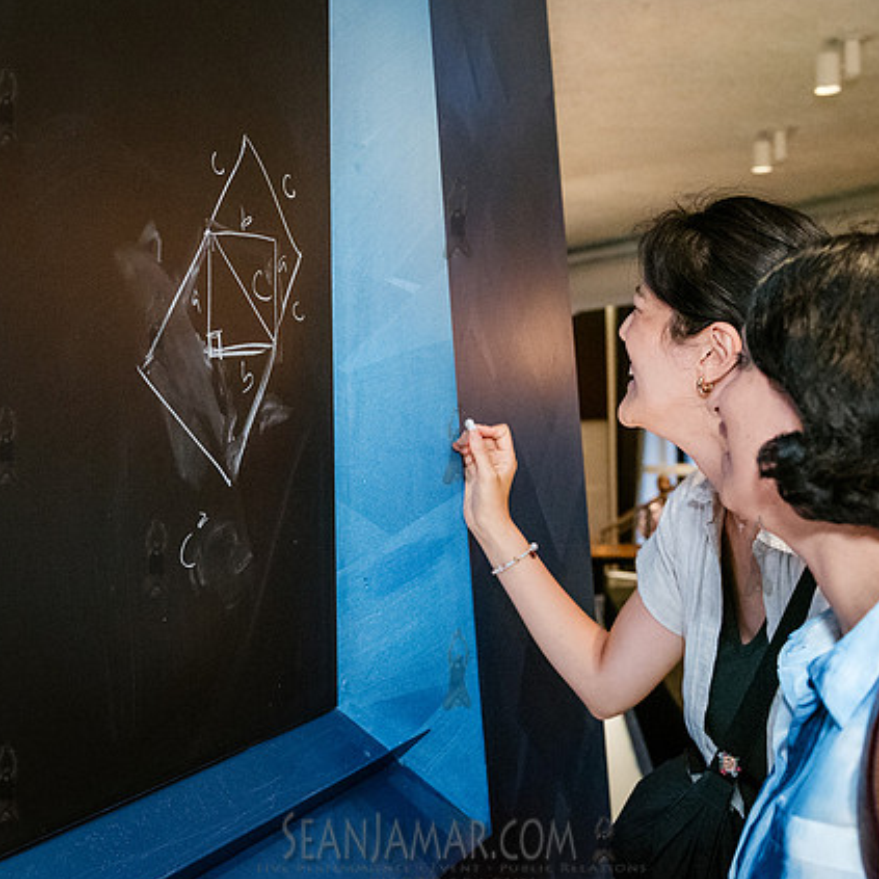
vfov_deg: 37.5
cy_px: 408
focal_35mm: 45
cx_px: 331
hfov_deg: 37.3
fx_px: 1293
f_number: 3.5
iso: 6400
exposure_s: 1/320
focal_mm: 32
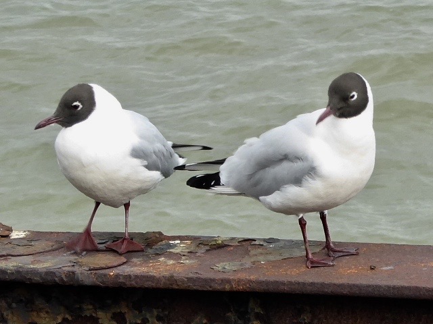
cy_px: 162
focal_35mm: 160
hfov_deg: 12.3
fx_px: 2001
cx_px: 216
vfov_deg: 9.3
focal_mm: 28.7
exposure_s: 1/80
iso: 125
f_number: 5.5
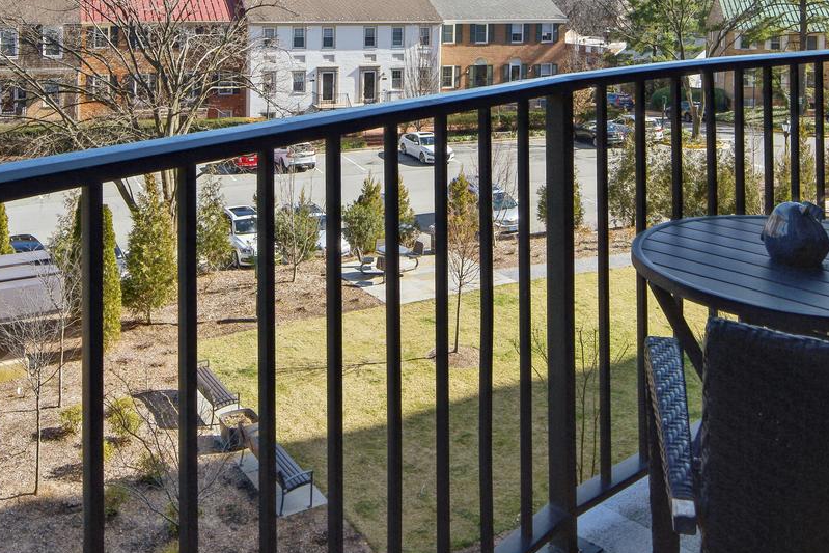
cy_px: -23
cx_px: 370
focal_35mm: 41
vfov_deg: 30.0
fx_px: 944
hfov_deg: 47.3
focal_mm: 16
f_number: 9
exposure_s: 1/250
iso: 200
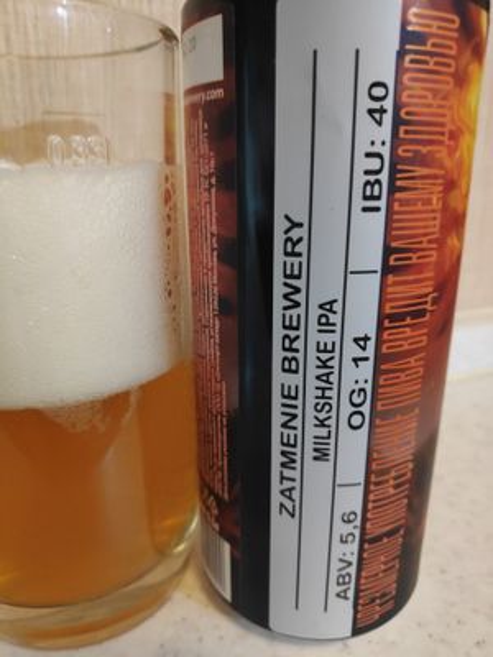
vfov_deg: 81.7
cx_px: 246
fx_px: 380
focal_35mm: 20
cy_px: 328
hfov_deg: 66.0
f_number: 1.9
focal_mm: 3.94
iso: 966
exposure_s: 1/25
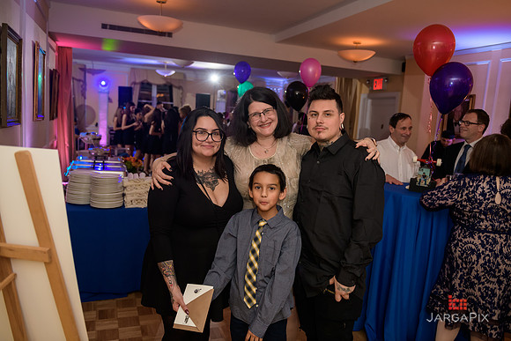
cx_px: 256
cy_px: 170
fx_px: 412
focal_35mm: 29
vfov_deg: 45.0
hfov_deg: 63.6
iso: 800
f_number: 3.2
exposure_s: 1/125
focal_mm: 29
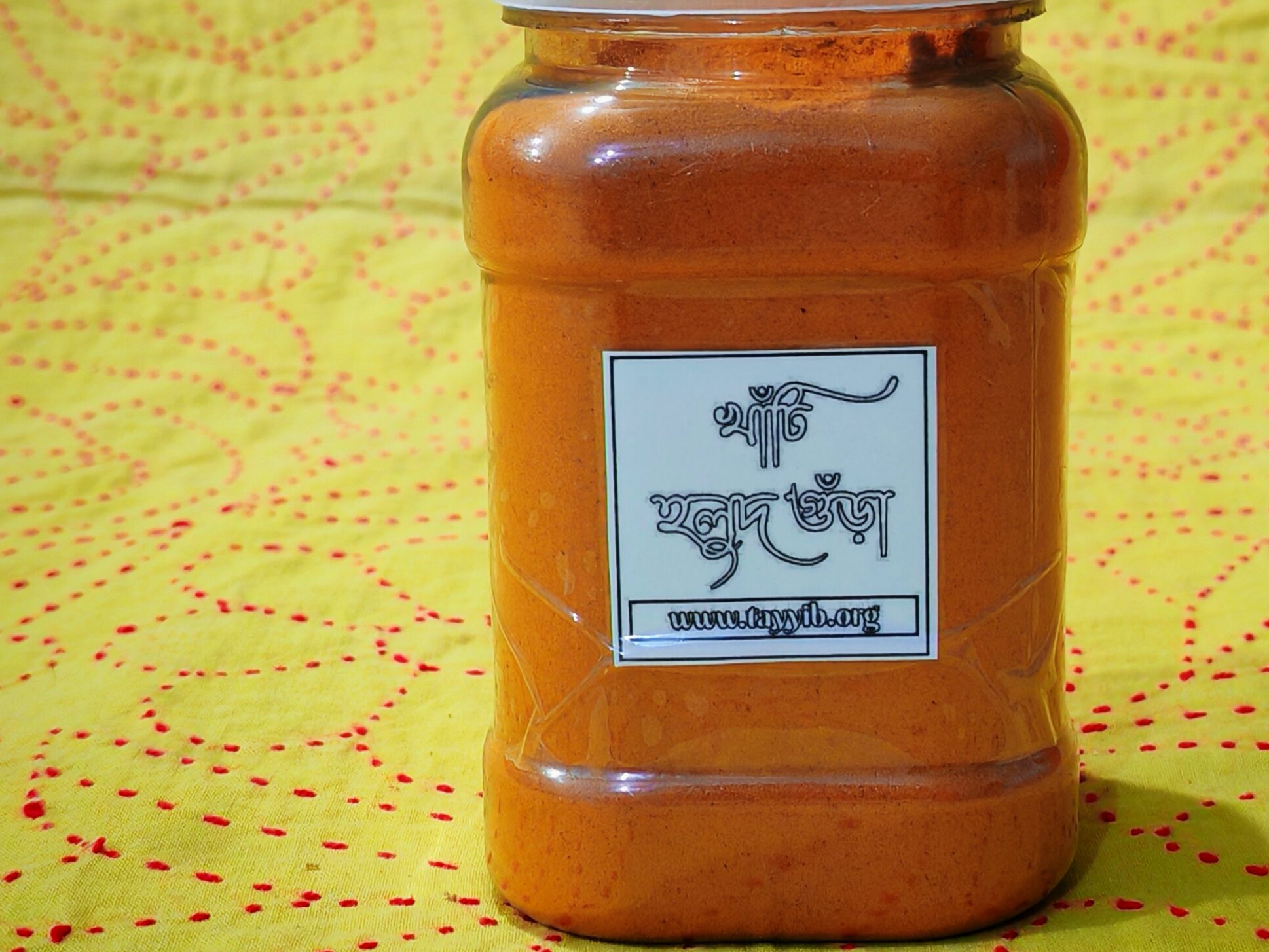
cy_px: 400
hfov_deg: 27.7
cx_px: 781
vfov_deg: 21.0
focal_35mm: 70
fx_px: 2566
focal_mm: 5.52
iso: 400
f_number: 1.95
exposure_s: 1/33
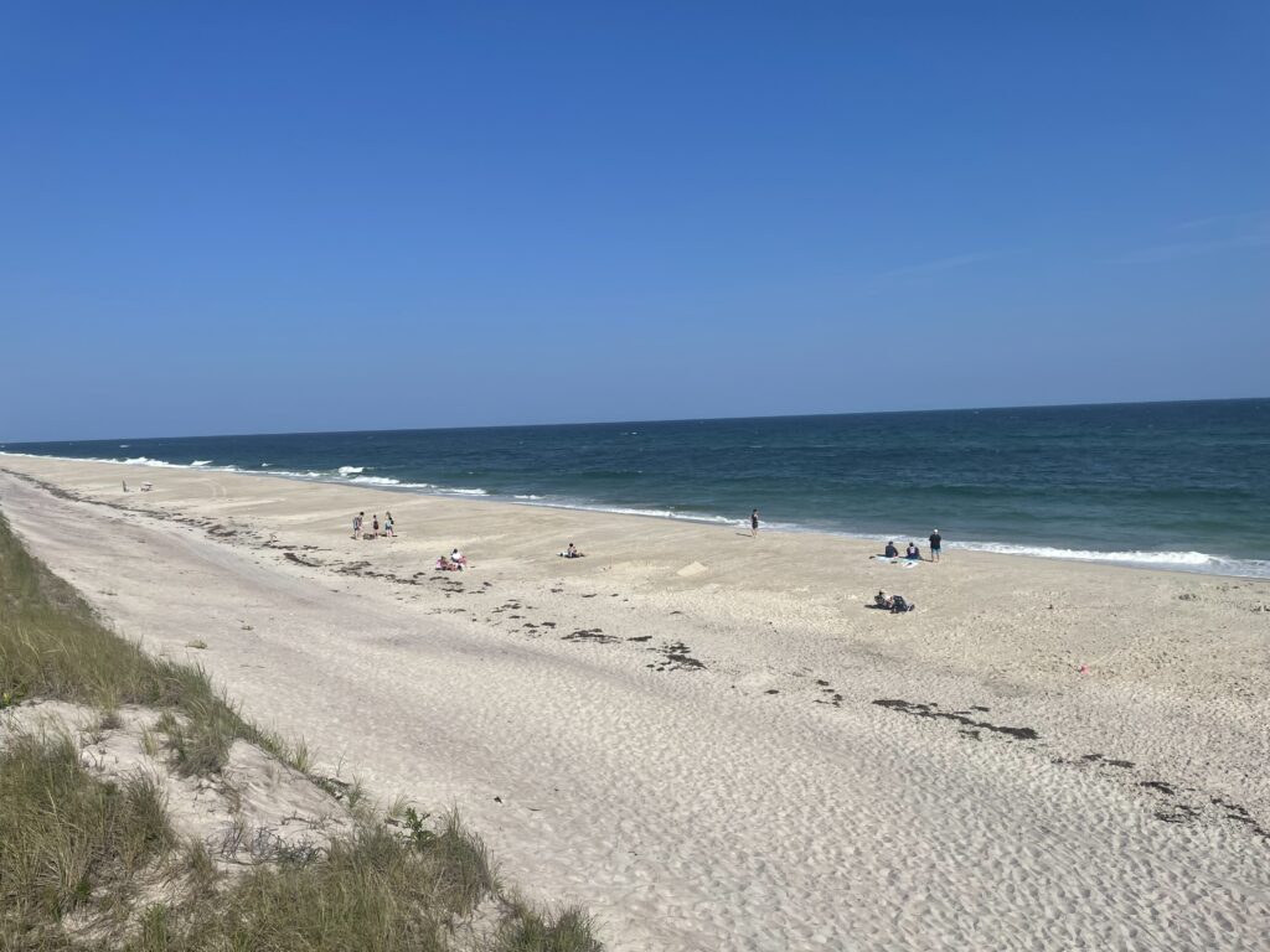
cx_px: 635
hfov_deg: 67.3
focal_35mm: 26
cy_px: 476
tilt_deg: -2.4
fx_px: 954
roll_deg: +1.6
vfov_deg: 53.1
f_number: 1.6
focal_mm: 4.2
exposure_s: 1/6897
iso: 32
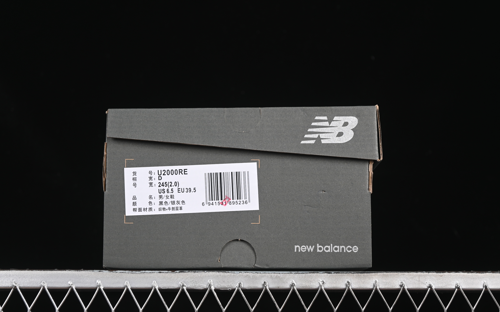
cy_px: 166
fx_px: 1049
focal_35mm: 77
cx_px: 248
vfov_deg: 16.9
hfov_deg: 26.8
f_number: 6.3
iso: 160
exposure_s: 1/50
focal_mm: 50
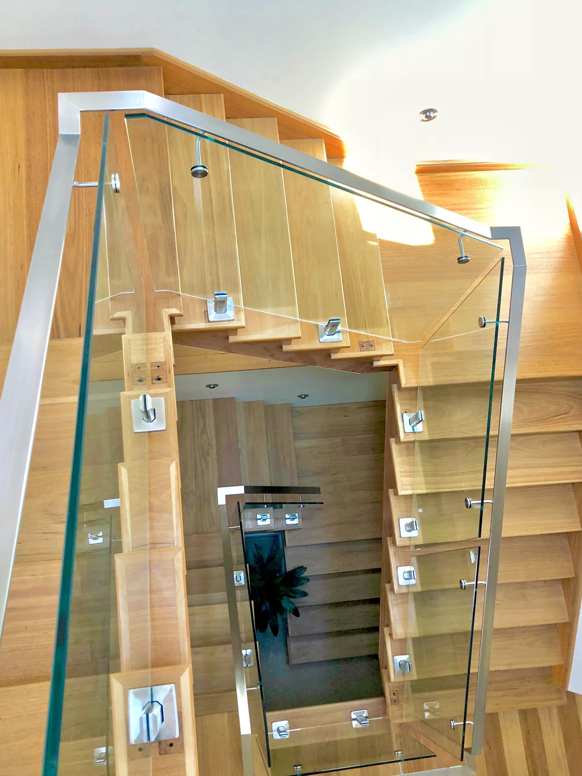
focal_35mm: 31
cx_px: 277
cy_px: 399
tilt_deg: -72.9
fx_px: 695
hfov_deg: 45.4
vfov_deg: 58.3
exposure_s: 1/40
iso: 25
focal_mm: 3.99
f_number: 1.8
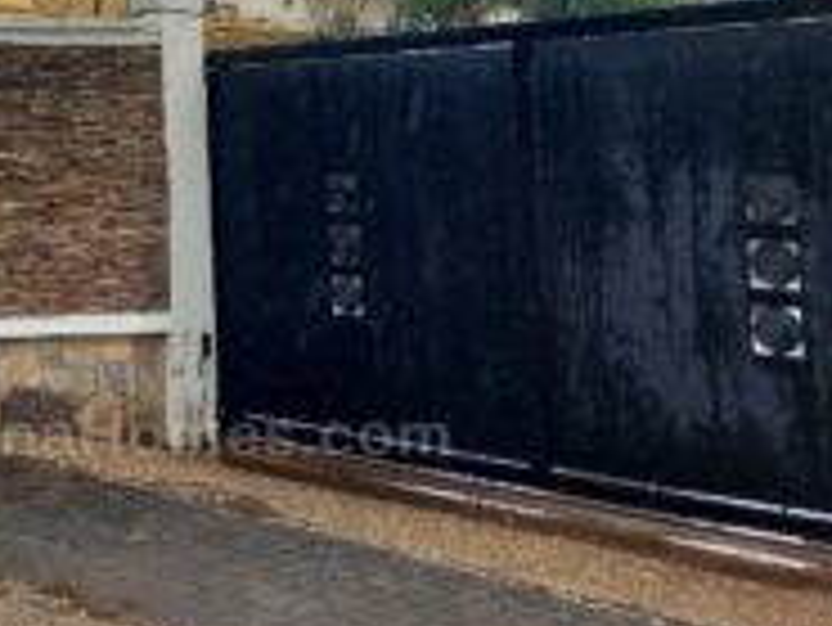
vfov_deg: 26.0
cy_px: 32
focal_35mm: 54
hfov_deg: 34.4
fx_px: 1299
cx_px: 162
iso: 40
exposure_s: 1/755
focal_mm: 5.23
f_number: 1.8
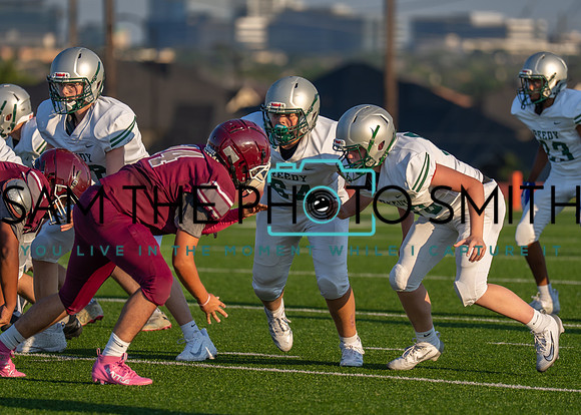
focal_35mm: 338
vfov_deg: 4.3
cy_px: 212
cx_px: 294
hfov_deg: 6.0
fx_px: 5573
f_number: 2.8
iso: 100
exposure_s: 1/1600
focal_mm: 200
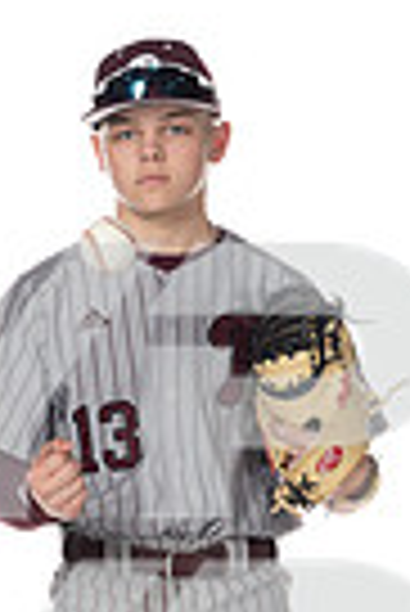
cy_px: 702
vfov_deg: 12.4
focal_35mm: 162
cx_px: 104
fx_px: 2760
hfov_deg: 8.5
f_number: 6.3
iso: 400
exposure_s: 1/250
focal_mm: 49
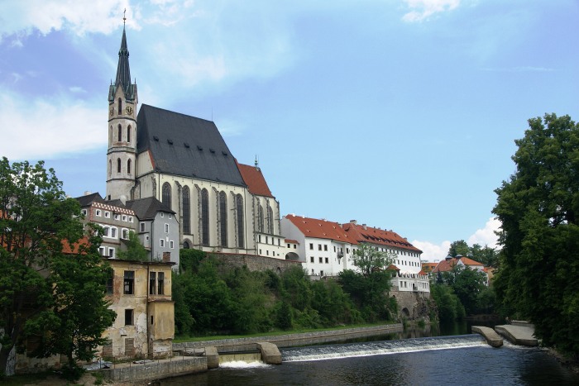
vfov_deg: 43.6
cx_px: 290
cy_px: 193
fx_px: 483
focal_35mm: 30
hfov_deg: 61.9
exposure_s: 1/200
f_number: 5.6
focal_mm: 20
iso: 100
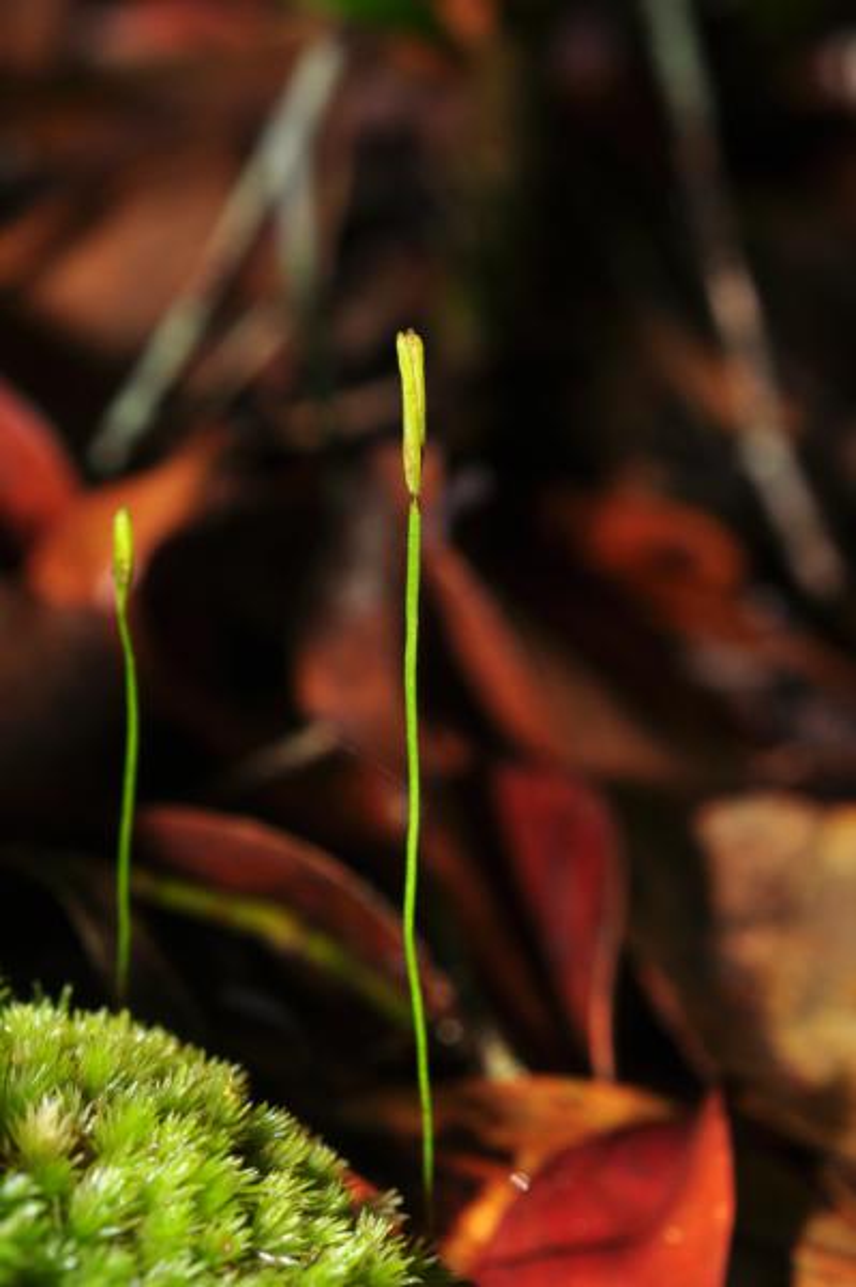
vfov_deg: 22.6
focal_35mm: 90
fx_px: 3215
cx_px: 428
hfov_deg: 15.2
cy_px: 644
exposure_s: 1/60
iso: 250
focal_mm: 60
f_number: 14
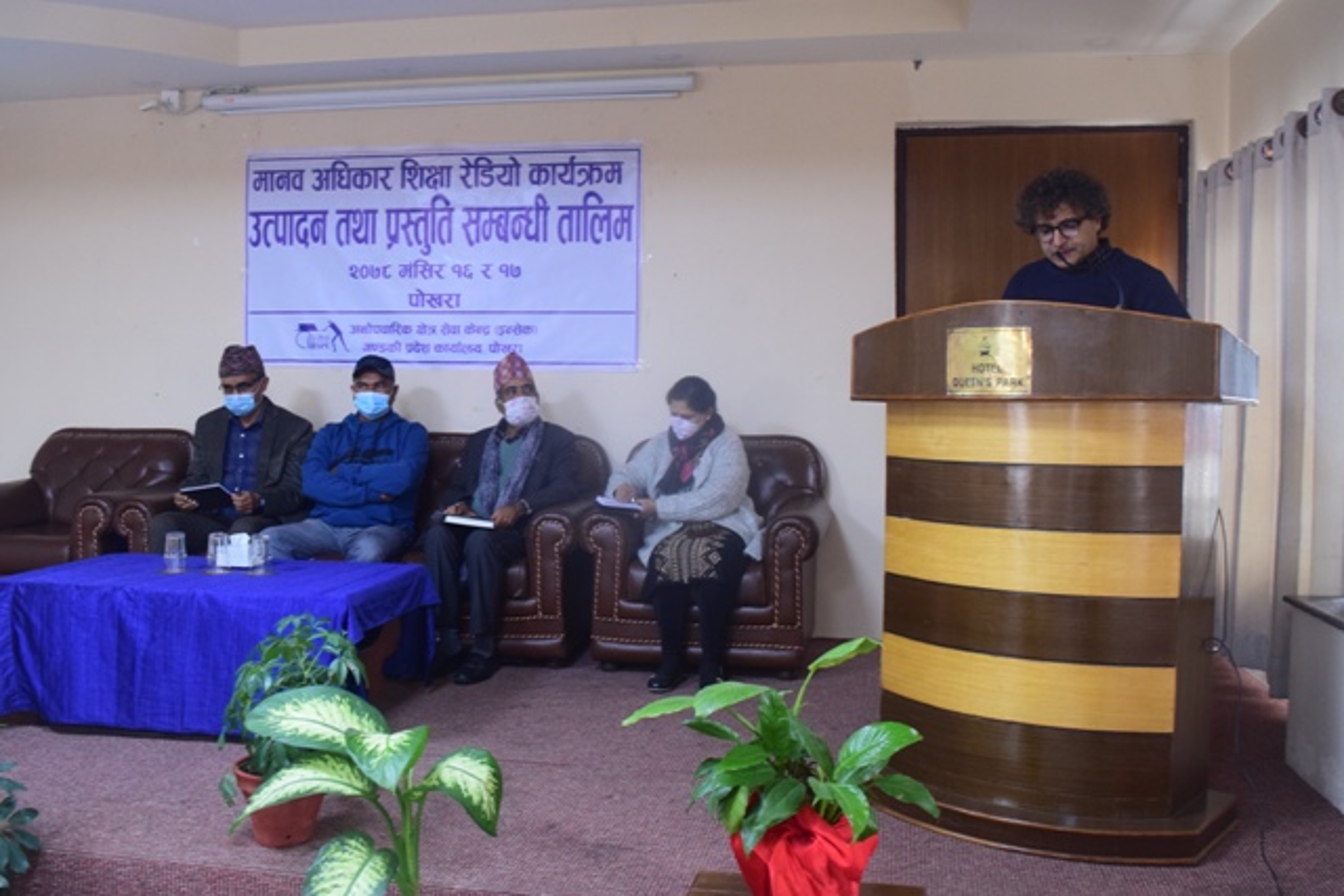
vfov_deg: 40.0
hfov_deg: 57.2
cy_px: 448
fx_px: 1232
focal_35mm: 33
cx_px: 672
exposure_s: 1/15
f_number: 6.3
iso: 1600
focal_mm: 22
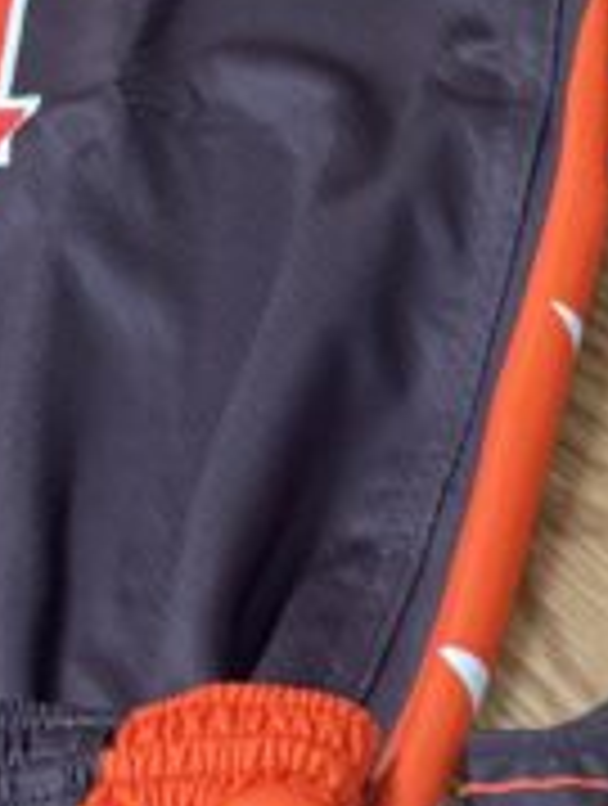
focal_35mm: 137
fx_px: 3197
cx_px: 1662
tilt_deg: -70.1
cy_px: 2026
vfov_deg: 11.5
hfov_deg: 9.2
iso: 200
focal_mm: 6.76
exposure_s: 1/60
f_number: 1.78
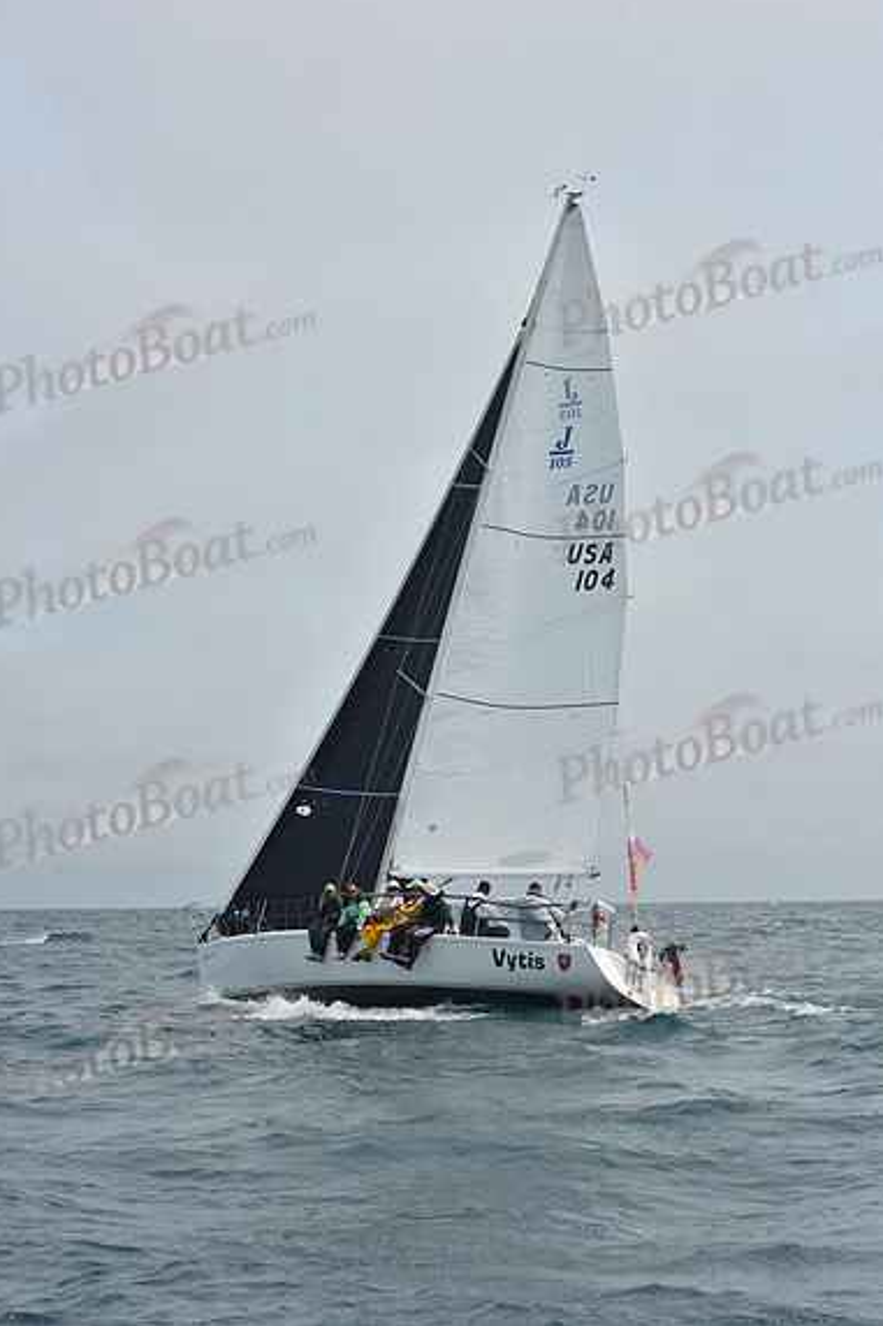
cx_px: 437
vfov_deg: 28.5
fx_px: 2614
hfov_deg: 19.2
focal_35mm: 71
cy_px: 656
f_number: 11
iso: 250
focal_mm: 70
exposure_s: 1/800
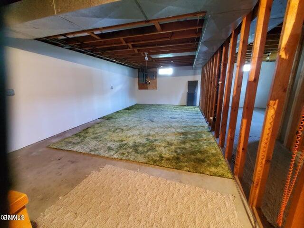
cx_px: 152
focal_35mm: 13
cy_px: 114
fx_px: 114
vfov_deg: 89.9
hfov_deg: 106.2
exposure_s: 1/20
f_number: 2.2
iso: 1000
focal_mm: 1.8
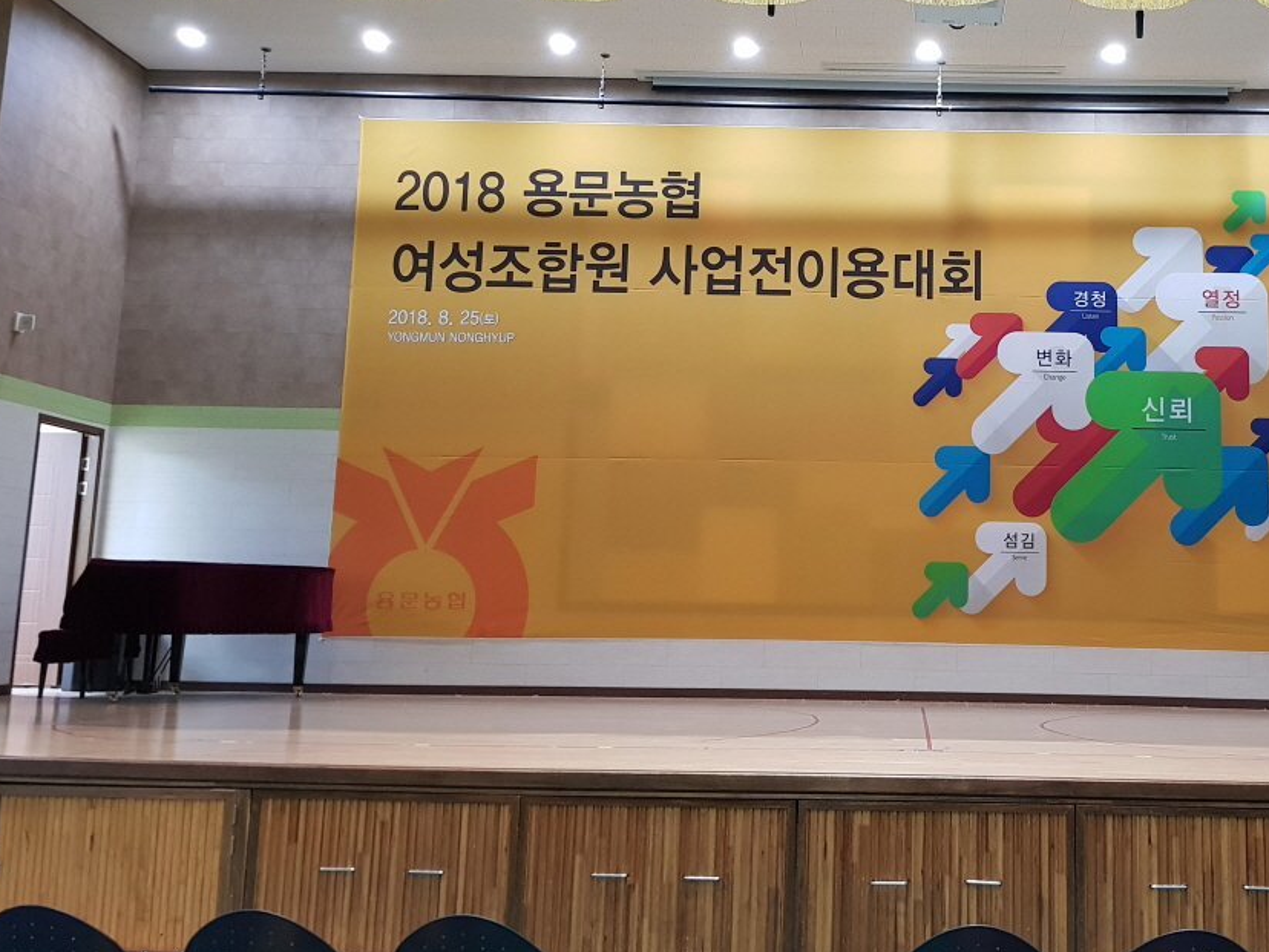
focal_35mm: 38
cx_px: 904
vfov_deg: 37.6
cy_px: 378
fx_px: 1393
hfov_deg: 47.7
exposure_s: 1/20
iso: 250
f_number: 1.7
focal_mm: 4.3
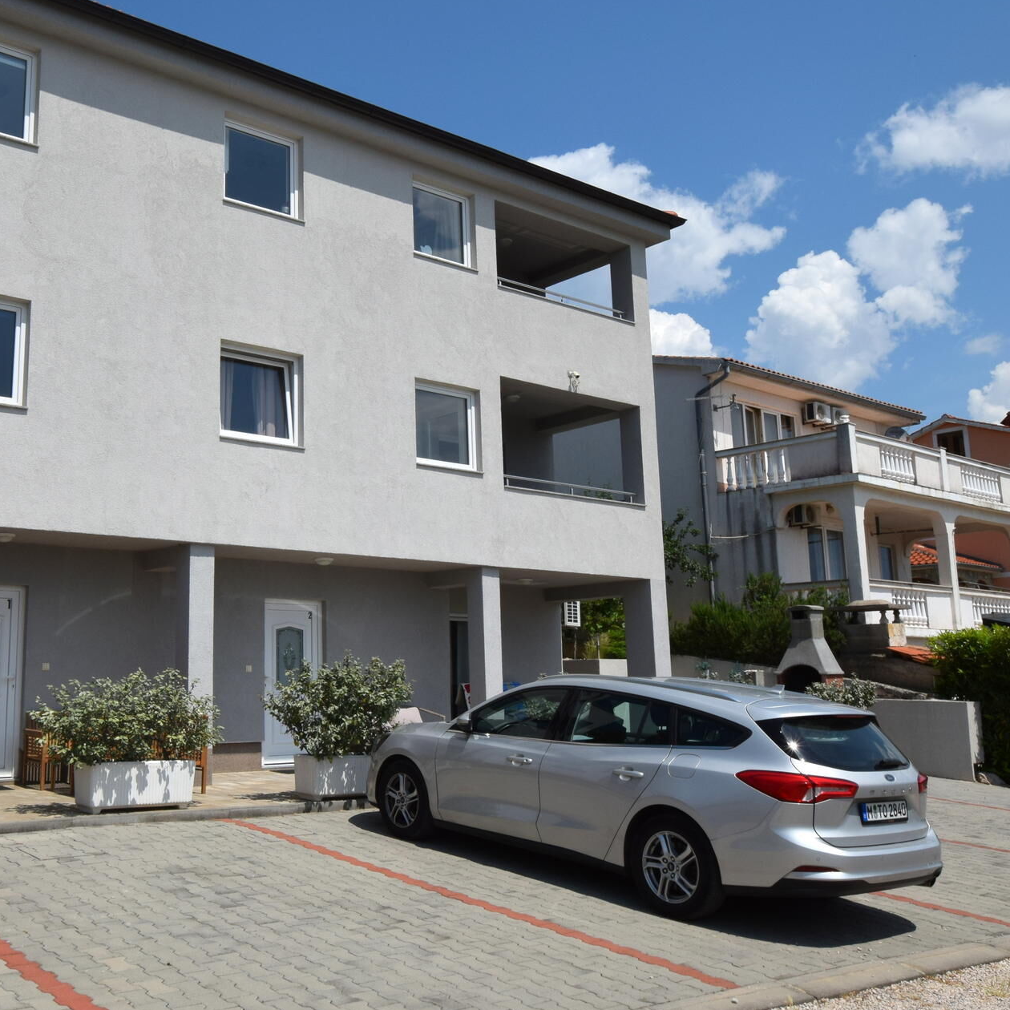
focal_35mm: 34
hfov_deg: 47.3
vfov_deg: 48.4
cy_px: 457
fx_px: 1122
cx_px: 305
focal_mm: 14
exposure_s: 1/500
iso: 200
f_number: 11
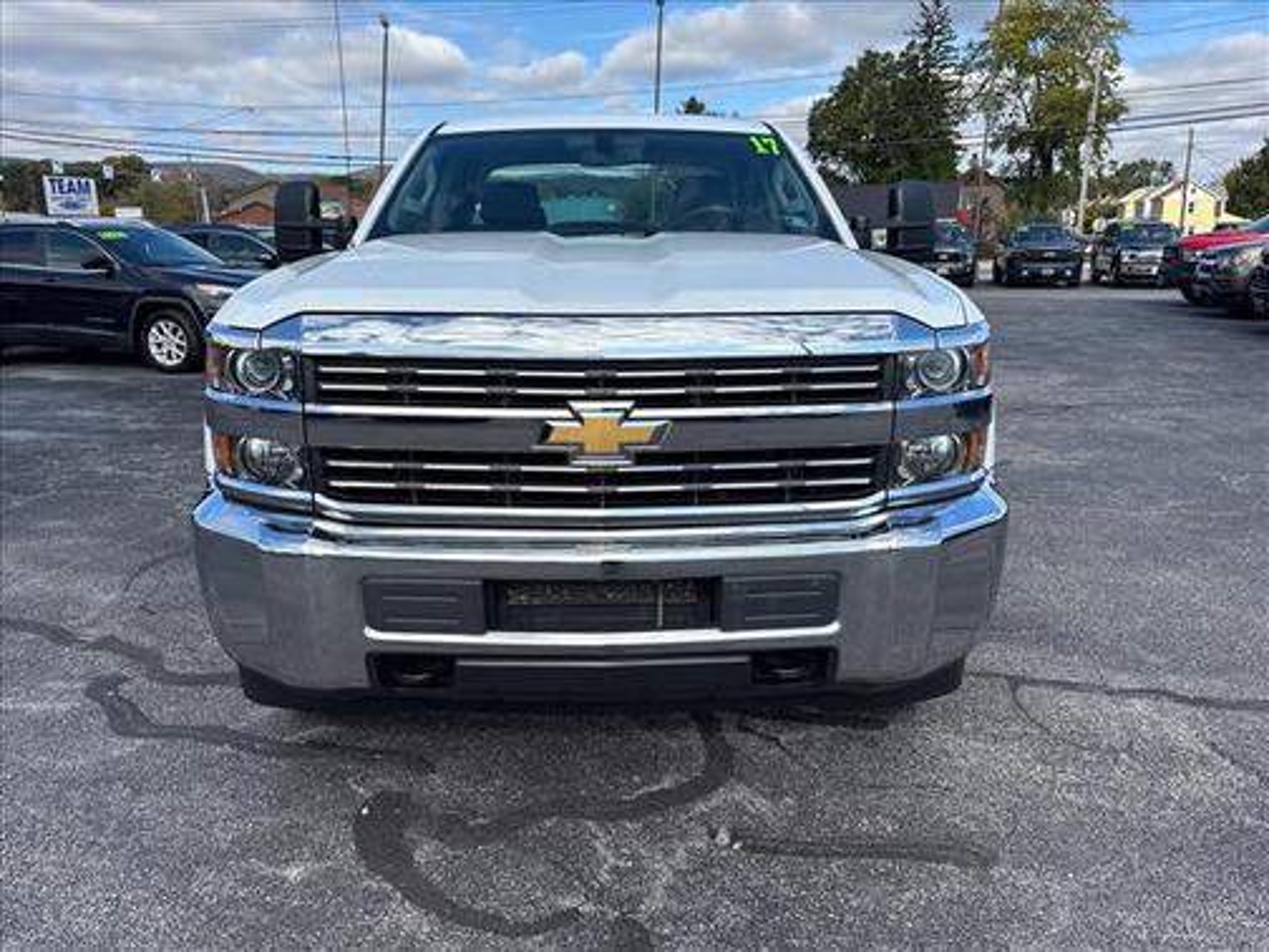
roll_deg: +1.1
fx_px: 953
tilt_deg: -14.4
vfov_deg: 53.1
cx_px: 634
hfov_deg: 67.3
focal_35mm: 26
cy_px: 476
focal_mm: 5.96
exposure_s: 1/2451
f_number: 1.6
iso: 50
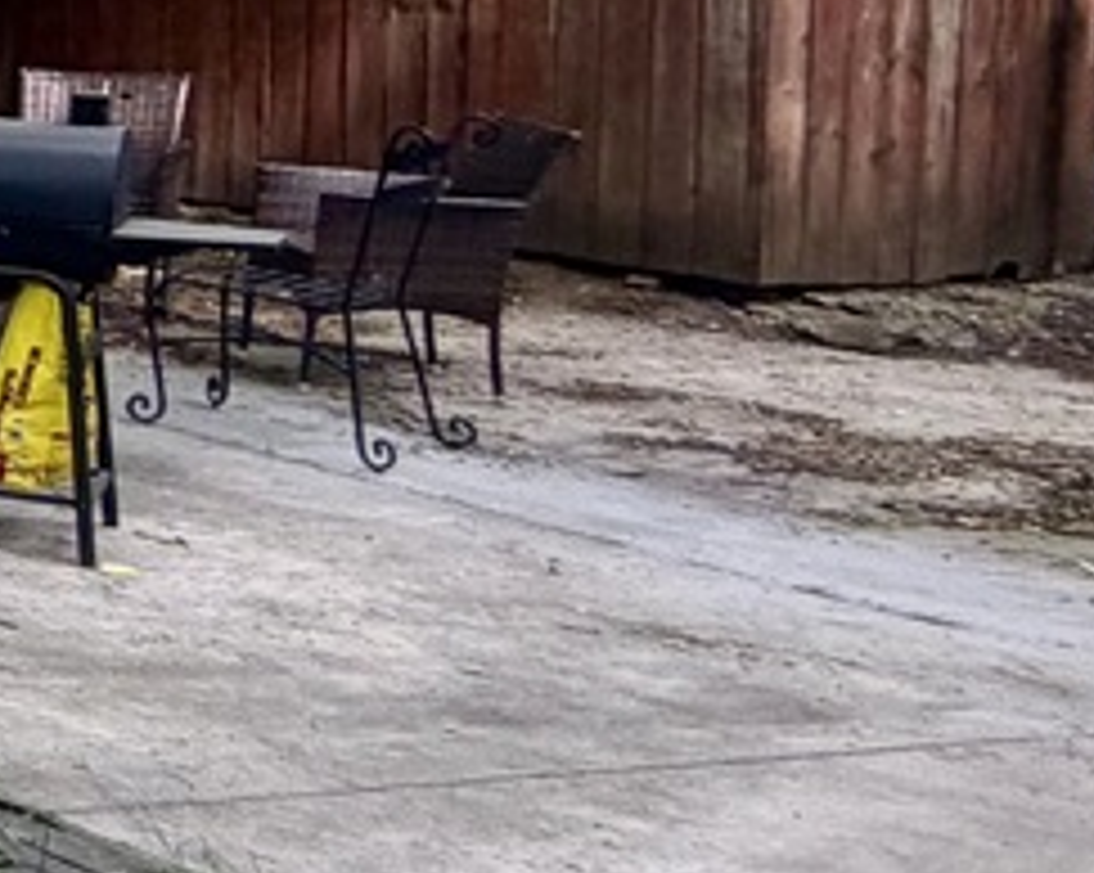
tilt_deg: -5.5
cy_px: 9
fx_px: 2621
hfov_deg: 12.5
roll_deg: +1.0
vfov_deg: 18.5
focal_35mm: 81
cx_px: -1976
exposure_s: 1/121
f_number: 2.2
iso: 64
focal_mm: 2.22
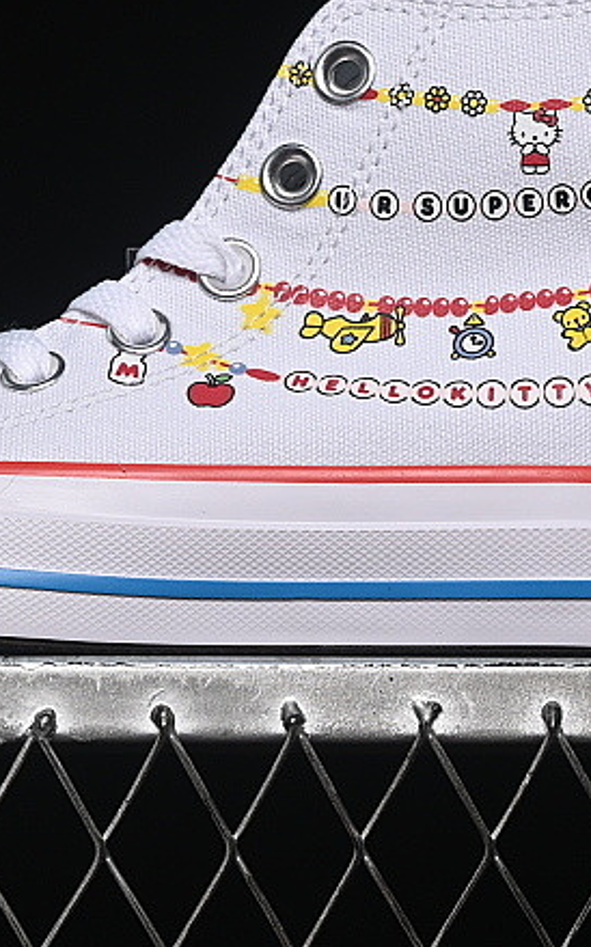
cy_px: 177
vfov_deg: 11.1
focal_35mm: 188
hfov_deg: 7.0
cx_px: 114
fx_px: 4850
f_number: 7.1
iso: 160
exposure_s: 1/80
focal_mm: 50
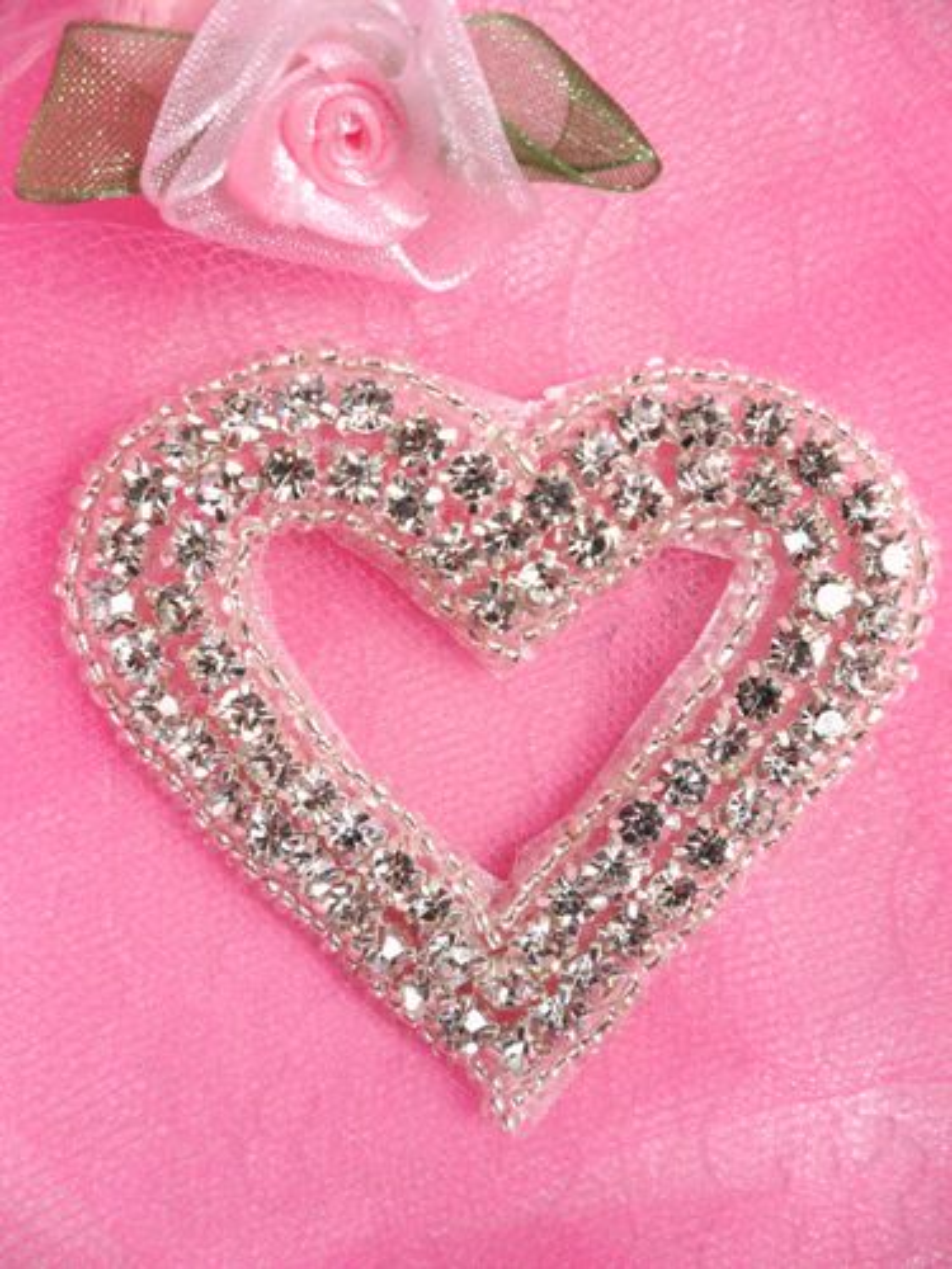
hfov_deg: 51.4
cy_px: 634
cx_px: 476
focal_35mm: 27
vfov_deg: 65.3
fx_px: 990
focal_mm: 4.9
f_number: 3.5
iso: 80
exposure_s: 1/125
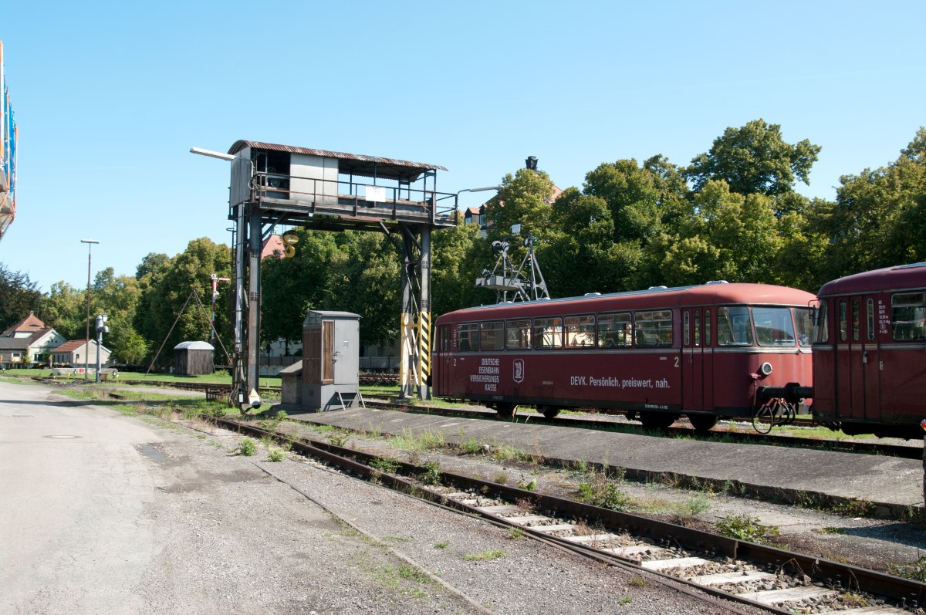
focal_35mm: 36
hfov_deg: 53.2
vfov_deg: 36.8
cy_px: 308
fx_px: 925
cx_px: 463
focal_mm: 24
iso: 400
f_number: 8
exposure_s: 1/350
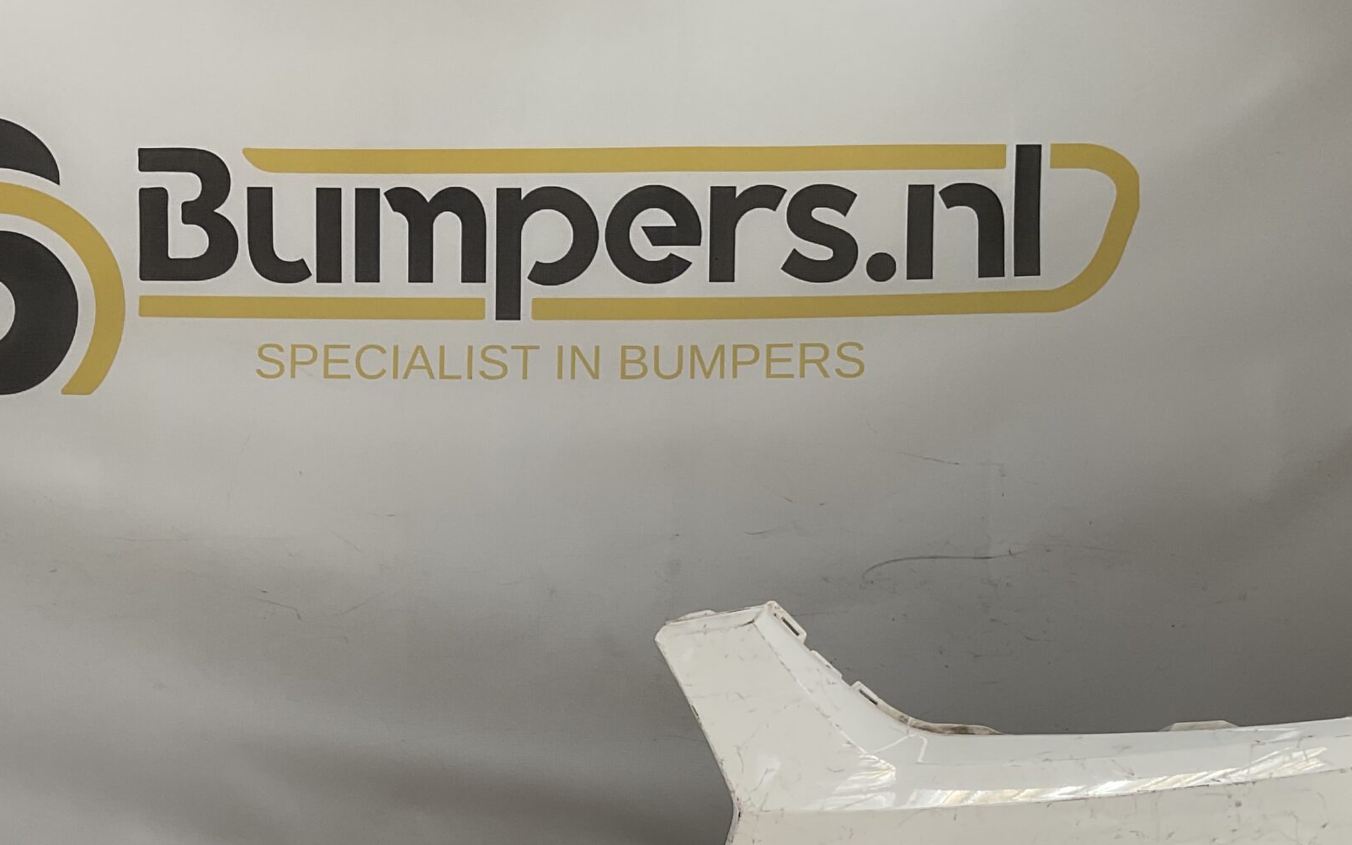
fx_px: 1806
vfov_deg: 25.6
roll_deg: -1.1
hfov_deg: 41.0
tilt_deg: -6.9
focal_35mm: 49
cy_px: 751
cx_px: 583
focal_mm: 3
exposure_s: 1/869
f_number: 1.8
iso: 16
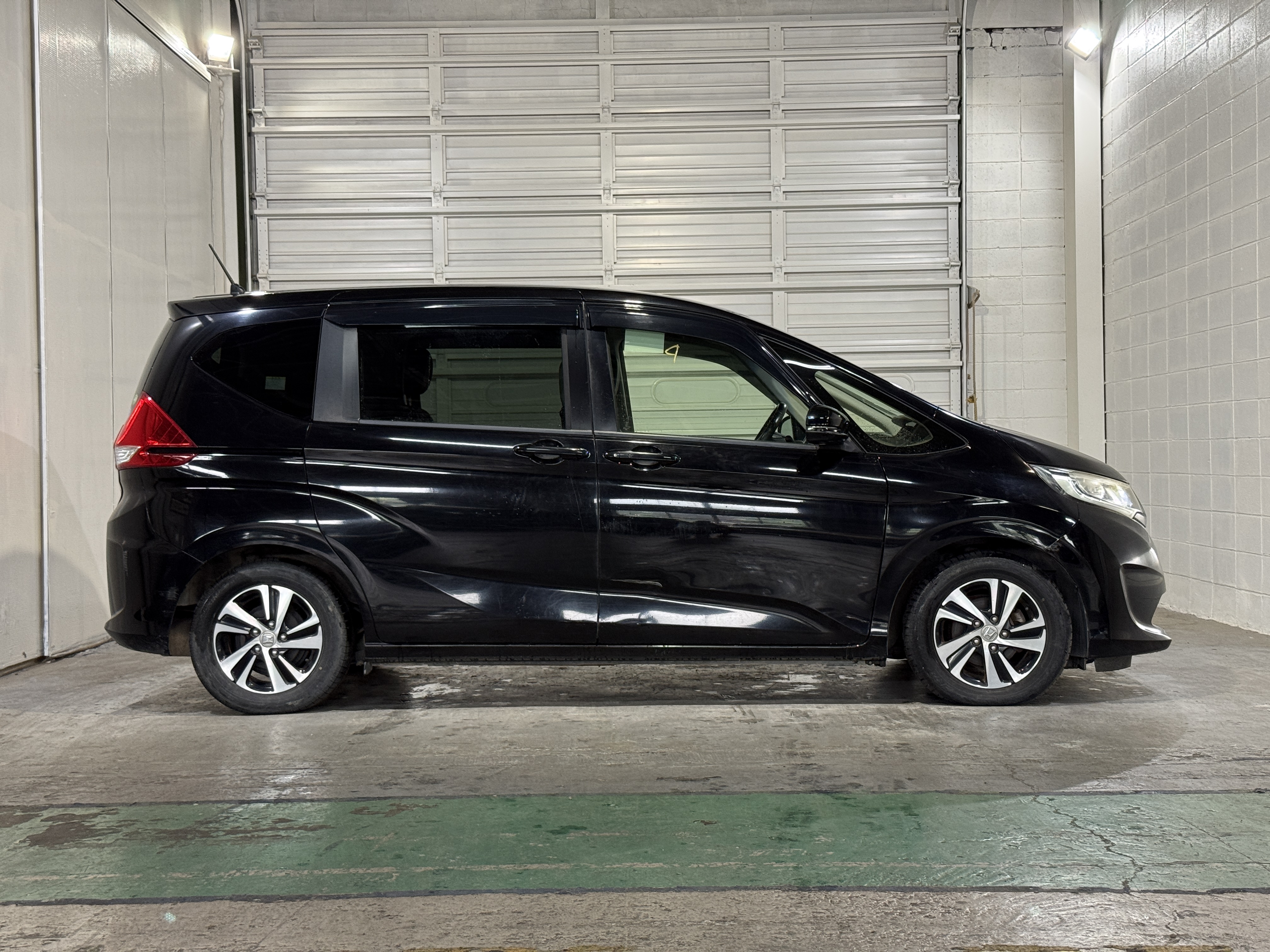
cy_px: 476
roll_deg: +0.6
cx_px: 635
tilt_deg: -0.1
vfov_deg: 30.3
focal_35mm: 48
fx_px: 1761
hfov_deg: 39.7
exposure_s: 1/60
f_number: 1.78
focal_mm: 6.76
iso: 125
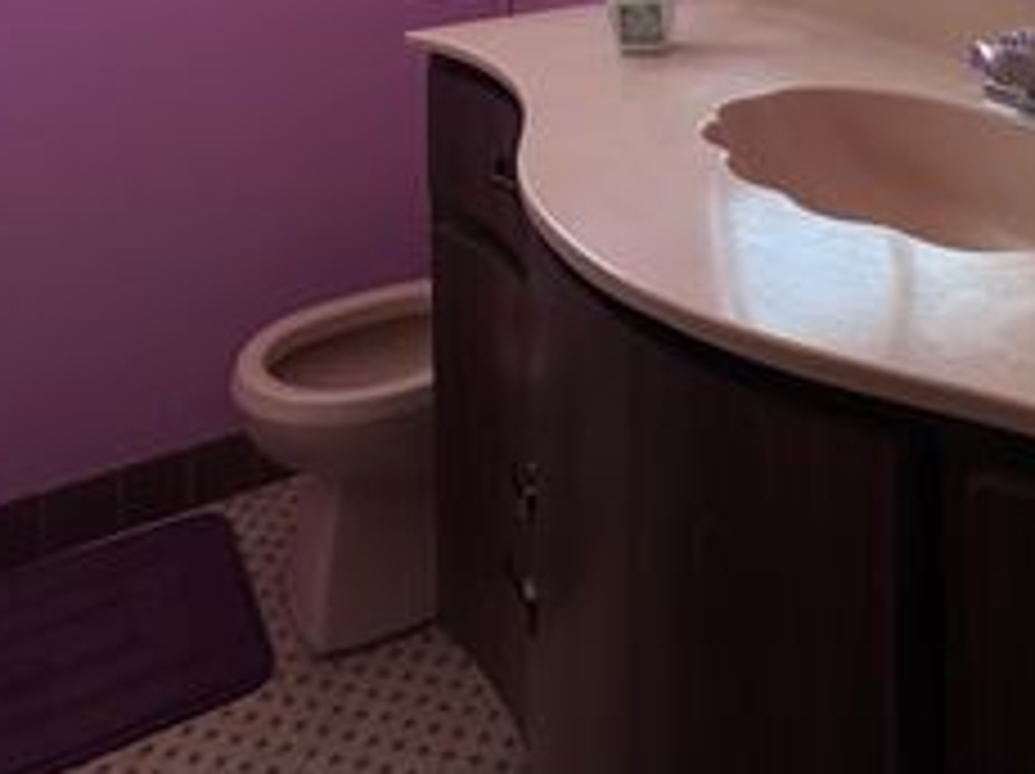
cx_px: 657
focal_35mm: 39
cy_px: -256
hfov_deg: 47.4
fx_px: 1165
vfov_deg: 29.1
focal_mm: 2.22
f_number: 2.2
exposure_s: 1/188
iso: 40
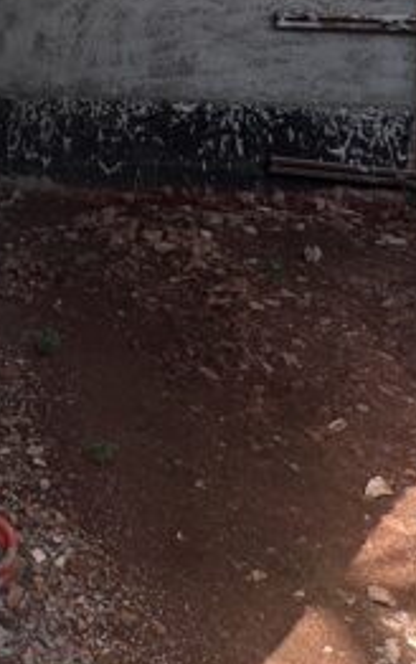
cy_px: -81
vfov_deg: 30.9
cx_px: -203
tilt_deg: -1.2
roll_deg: -0.7
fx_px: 1051
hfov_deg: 19.6
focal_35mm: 58
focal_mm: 2.22
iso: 40
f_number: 2.2
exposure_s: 1/242
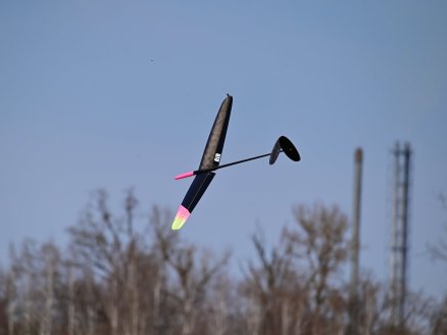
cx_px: 198
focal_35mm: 435
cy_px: 168
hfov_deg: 4.6
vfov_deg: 3.4
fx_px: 5617
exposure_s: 1/4000
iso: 640
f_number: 8
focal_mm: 400
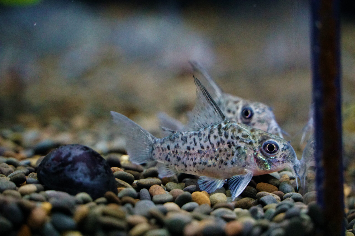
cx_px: 178
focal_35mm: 202
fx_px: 1997
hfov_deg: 10.2
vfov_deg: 6.8
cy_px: 118
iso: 8000
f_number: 5.6
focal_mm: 135
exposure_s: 1/125
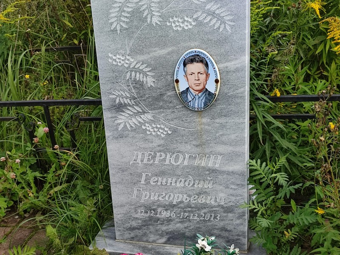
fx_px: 246
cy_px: 128
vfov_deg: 54.9
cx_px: 170
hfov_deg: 69.4
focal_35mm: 25
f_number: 1.9
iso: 50
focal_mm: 6.04
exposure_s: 1/264
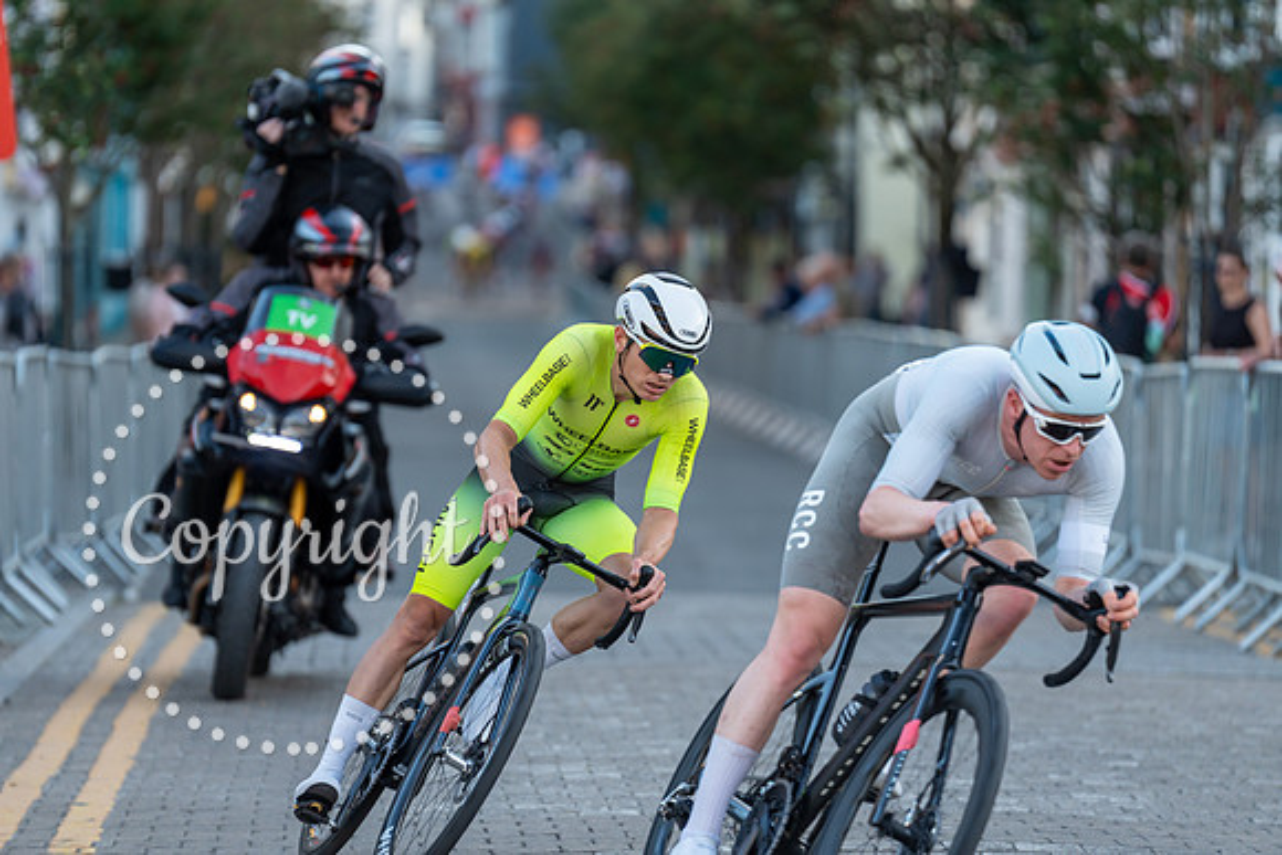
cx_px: 641
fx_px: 7124
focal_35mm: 200
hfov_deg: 10.3
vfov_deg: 6.9
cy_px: 428
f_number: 3.2
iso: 640
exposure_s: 1/800
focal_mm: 200
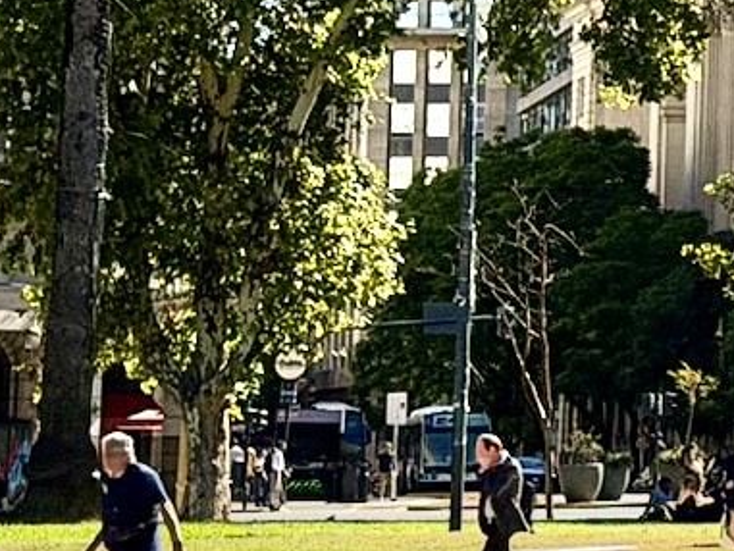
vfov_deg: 6.1
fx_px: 5133
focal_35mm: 242
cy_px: -214
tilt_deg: +7.7
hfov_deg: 7.7
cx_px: 1607
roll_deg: -0.4
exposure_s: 1/6536
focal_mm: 6.76
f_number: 1.78
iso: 64
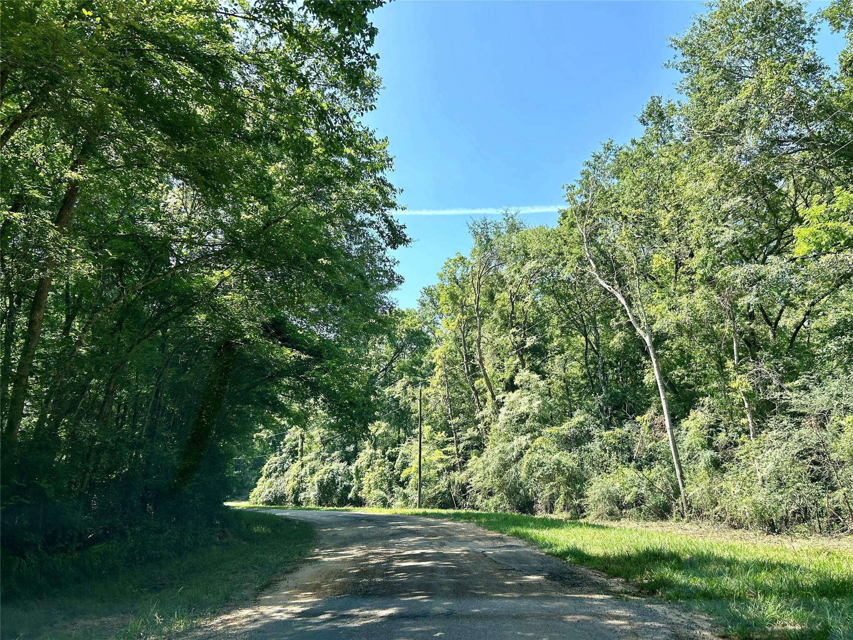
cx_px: 426
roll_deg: +1.6
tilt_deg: +13.8
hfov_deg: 67.3
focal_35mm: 26
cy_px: 320
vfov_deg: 53.1
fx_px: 641
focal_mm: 5.7
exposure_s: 1/808
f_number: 1.5
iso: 50
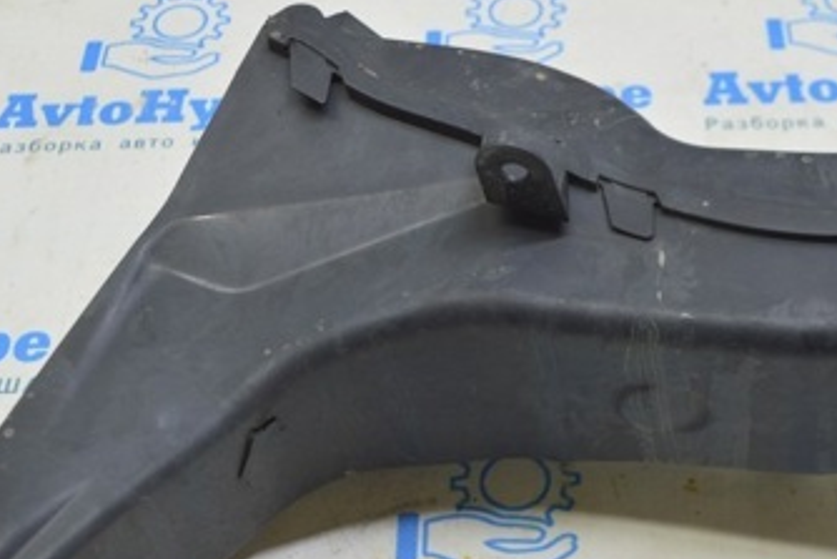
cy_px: 322
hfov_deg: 30.3
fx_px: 1534
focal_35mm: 66
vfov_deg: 20.6
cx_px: 556
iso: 400
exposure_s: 1/20
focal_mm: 23
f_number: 5.6
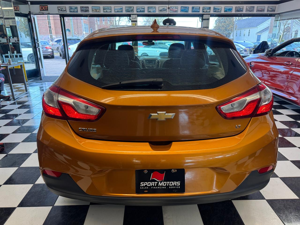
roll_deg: +0.0
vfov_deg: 56.8
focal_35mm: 24
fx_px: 208
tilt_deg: -18.8
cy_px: 112
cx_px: 150
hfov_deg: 71.6
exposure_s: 1/120
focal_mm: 6.76
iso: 125
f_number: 1.78
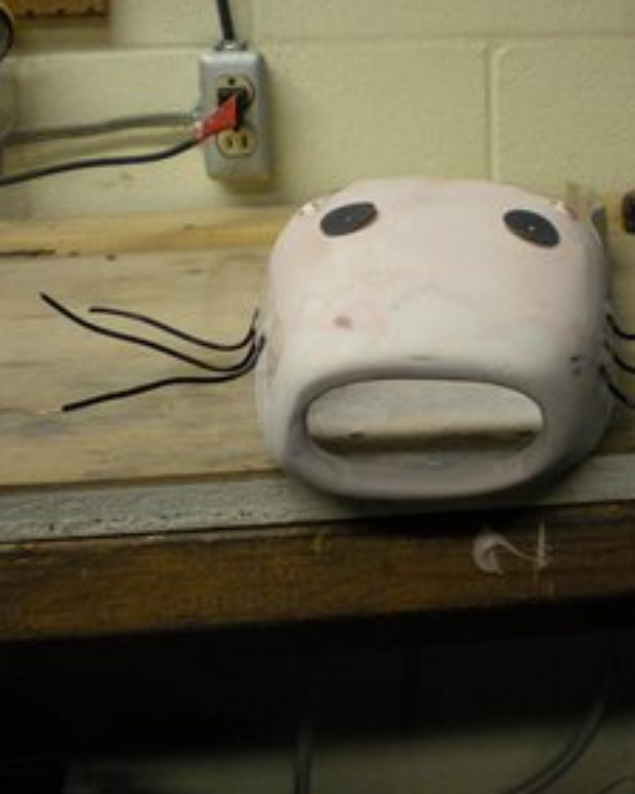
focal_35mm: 53
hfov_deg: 28.2
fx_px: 1245
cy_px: 374
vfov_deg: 35.4
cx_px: 468
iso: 200
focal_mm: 6.3
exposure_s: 1/55.3
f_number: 3.1
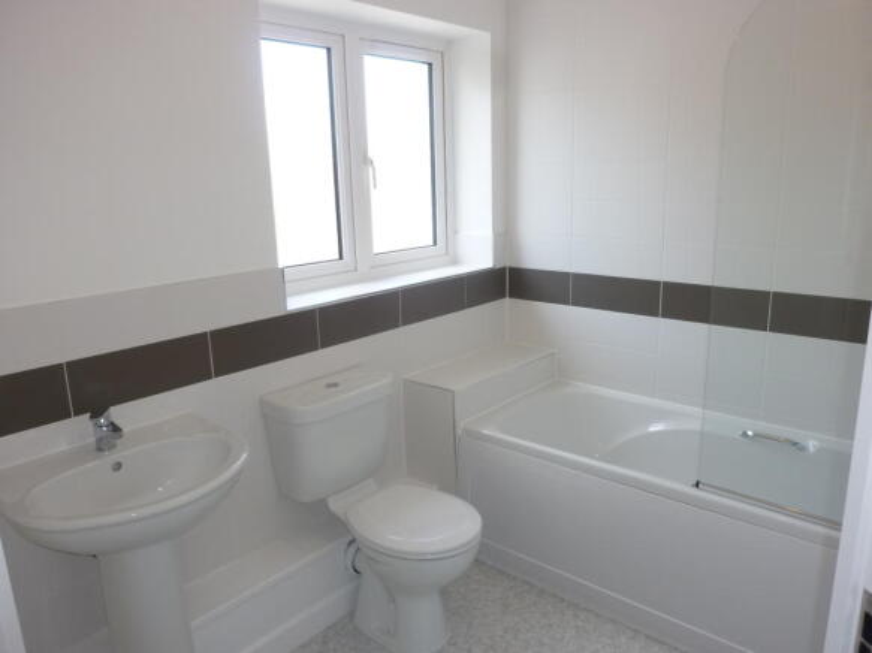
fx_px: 630
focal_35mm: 25
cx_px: 436
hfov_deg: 69.4
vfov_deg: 54.9
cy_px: 326
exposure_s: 1/50
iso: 100
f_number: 3.3
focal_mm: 4.5
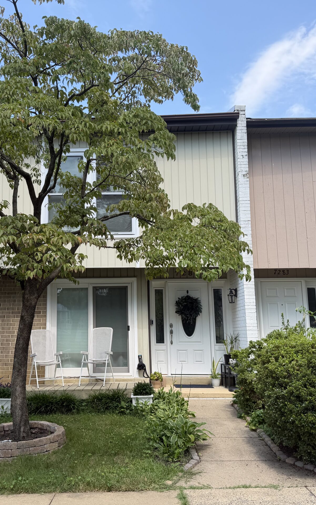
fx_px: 468
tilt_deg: +8.9
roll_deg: +0.8
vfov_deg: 56.7
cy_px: 253
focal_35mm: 34
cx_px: 113
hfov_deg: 37.0
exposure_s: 1/1855
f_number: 1.78
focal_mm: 6.76
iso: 100
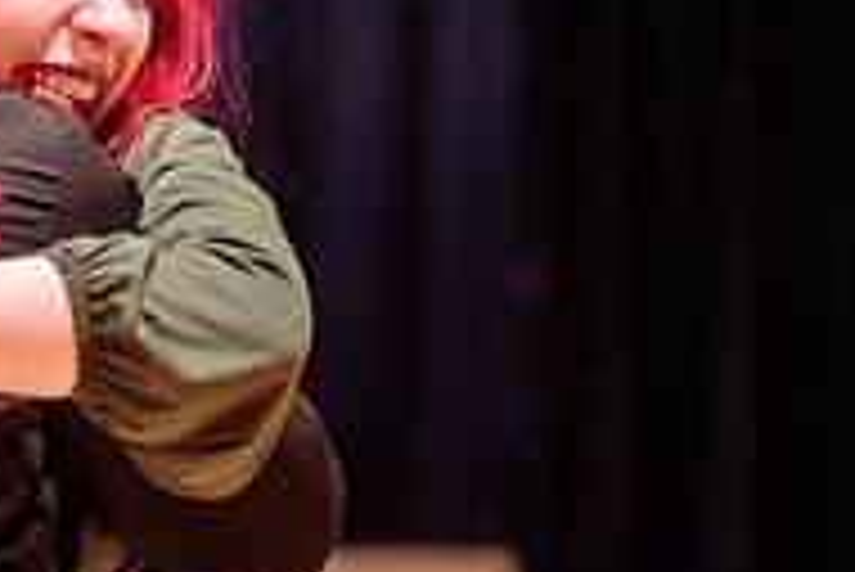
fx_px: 4516
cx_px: 41
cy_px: 325
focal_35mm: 190
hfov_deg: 10.7
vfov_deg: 7.2
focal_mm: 50
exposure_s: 1/250
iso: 1600
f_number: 1.2
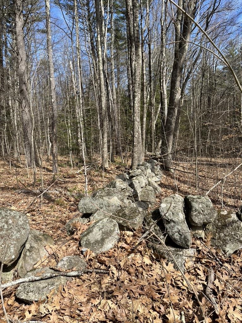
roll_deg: +4.1
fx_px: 242
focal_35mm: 26
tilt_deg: -3.4
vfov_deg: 67.3
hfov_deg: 53.1
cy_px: 162
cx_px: 121
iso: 50
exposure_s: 1/1517
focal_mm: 5.1
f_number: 1.6
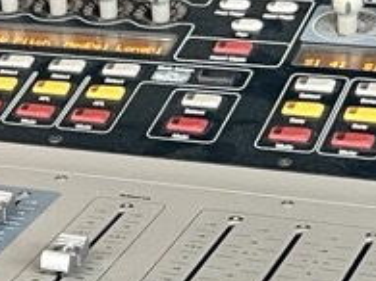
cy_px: 246
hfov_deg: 11.1
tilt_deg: -21.6
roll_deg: +3.5
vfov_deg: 8.6
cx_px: -212
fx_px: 1856
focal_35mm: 171
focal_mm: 5.7
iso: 125
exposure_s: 1/60
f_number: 1.5
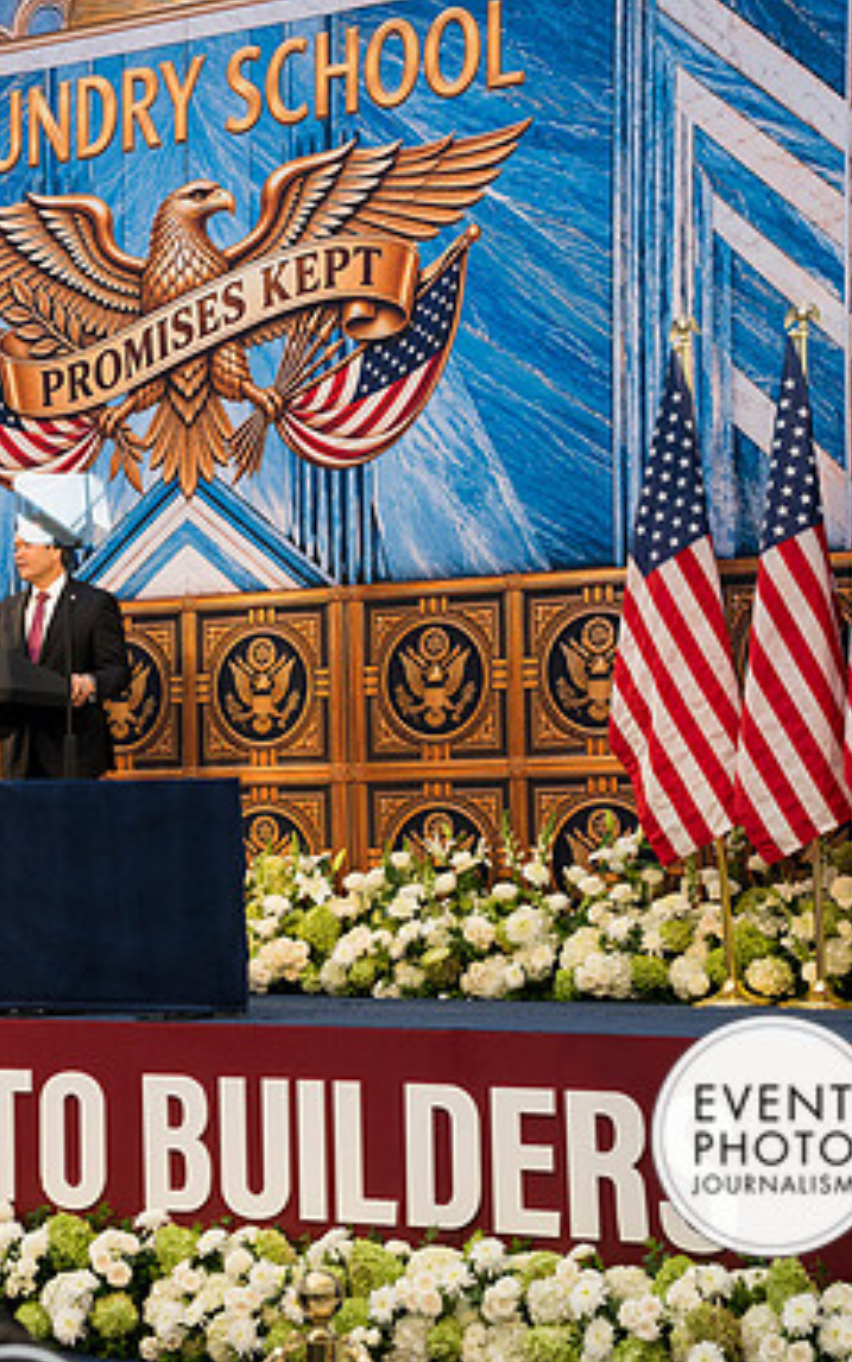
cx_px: -21
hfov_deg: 16.2
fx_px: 2933
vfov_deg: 26.1
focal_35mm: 79
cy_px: 683
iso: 360
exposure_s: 1/160
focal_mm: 51
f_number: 4
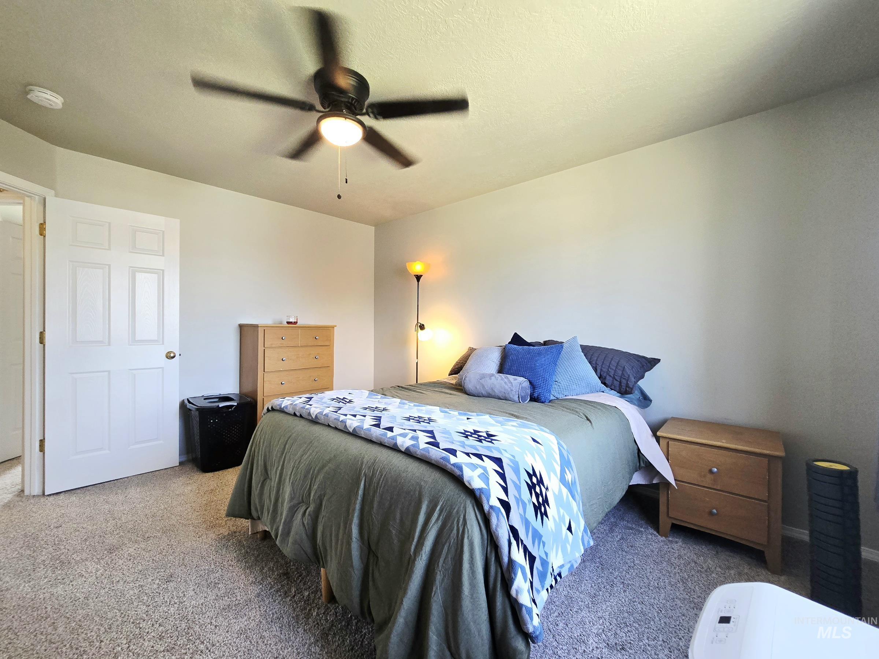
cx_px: 440
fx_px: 330
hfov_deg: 106.2
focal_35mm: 13
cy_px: 330
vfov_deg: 89.9
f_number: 2.2
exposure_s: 1/60.2
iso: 125
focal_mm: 2.2
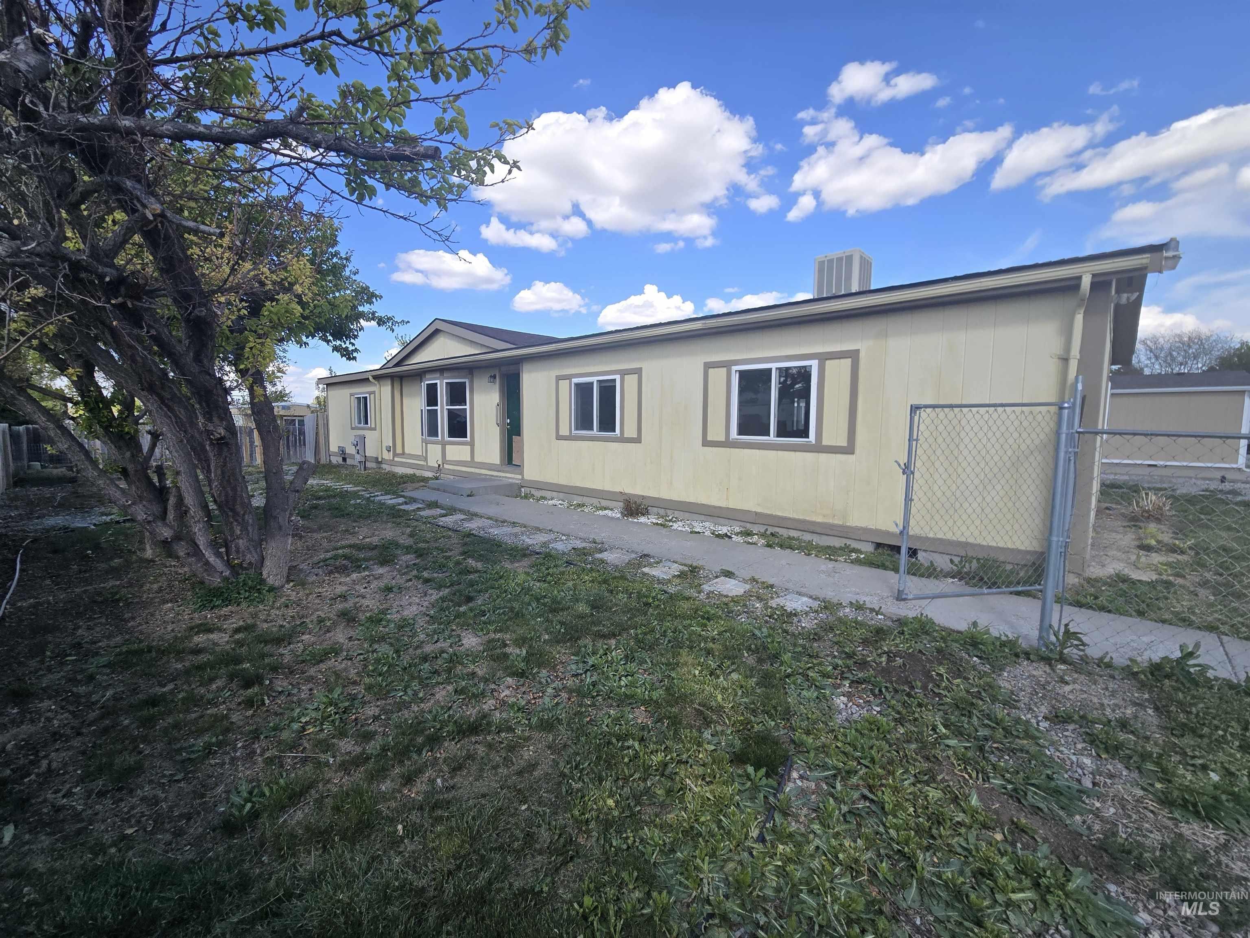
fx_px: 469
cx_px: 625
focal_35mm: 13
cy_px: 469
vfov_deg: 89.9
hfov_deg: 106.2
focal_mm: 2.2
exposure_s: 1/1218
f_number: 2.2
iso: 50
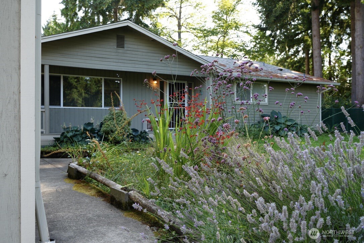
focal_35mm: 34
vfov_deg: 38.9
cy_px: 122
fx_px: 344
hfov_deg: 55.8
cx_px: 182
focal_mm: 34
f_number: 4.5
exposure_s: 1/60
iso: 100
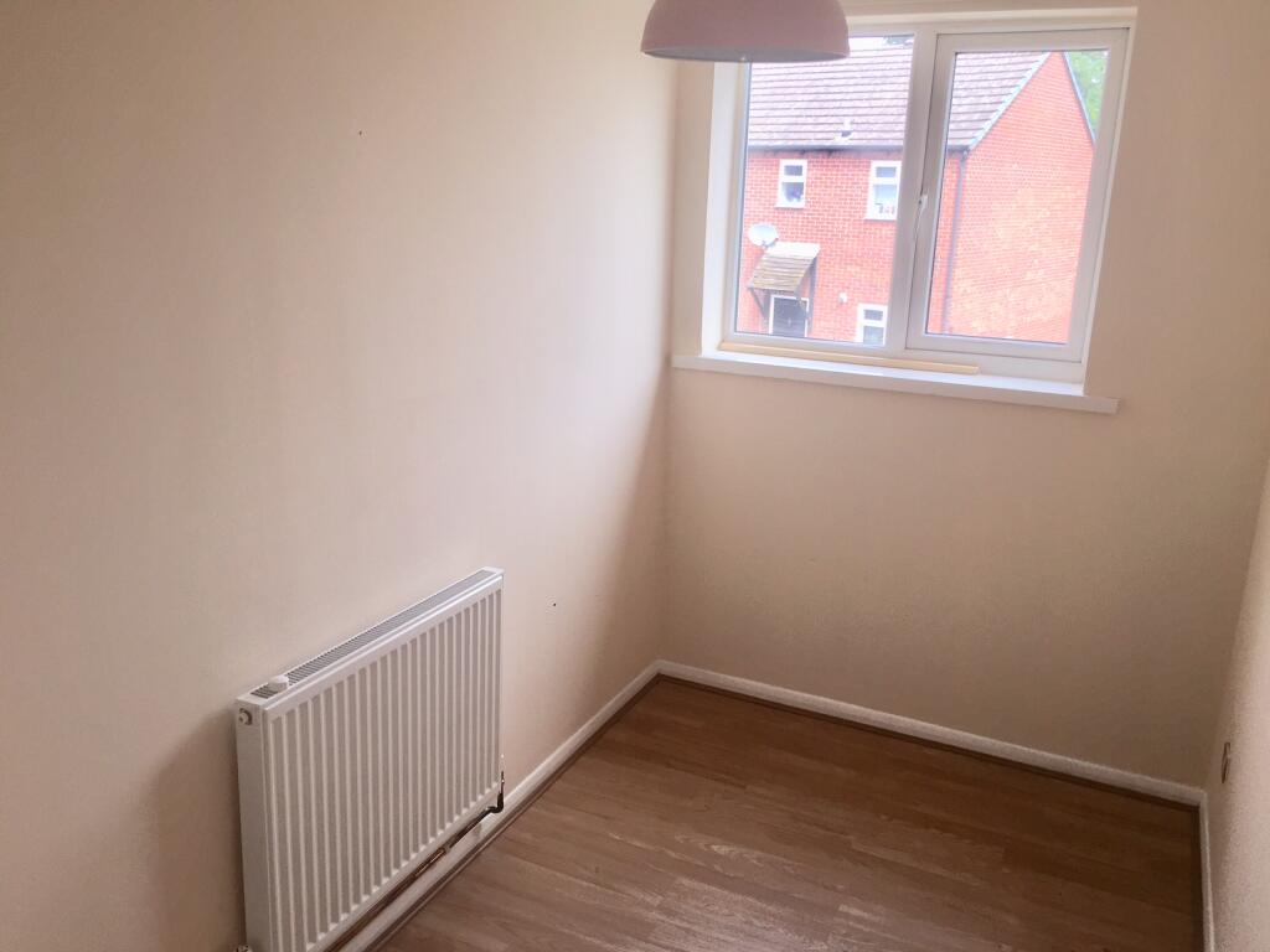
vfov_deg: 48.2
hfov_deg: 61.7
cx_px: 635
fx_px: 1064
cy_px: 476
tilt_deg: -16.4
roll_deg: -2.2
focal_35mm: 29
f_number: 2.2
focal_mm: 4.15
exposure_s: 1/222
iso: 40
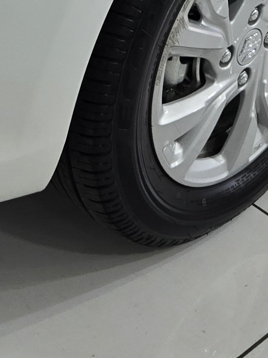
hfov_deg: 12.2
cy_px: -247
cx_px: 109
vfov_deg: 14.6
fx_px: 1249
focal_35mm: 121
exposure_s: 1/100
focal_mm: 5.4
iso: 80
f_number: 1.8
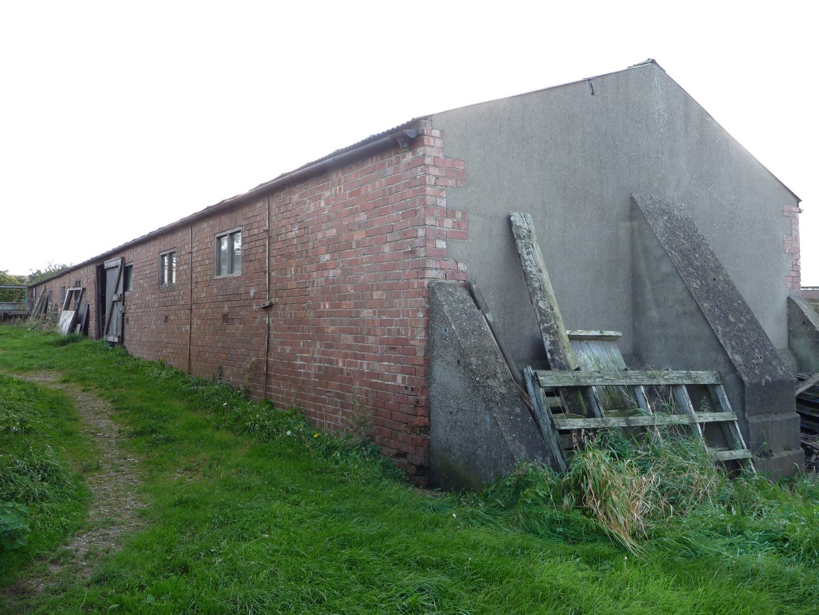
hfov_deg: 63.4
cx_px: 410
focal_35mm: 28
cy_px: 308
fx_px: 662
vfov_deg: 49.7
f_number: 3.3
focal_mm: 4.7
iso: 100
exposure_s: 1/100
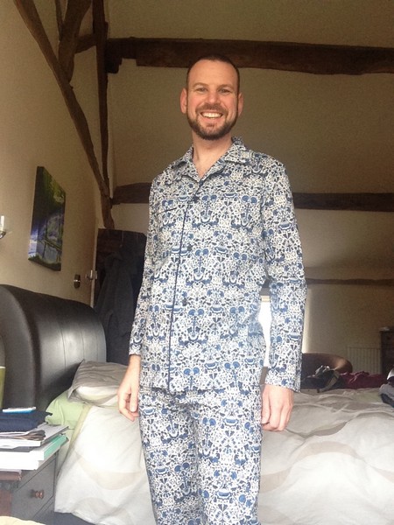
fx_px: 501
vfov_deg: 55.4
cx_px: 197
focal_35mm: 33
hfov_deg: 42.9
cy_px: 262
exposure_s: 1/30
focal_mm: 2.15
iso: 125
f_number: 2.4
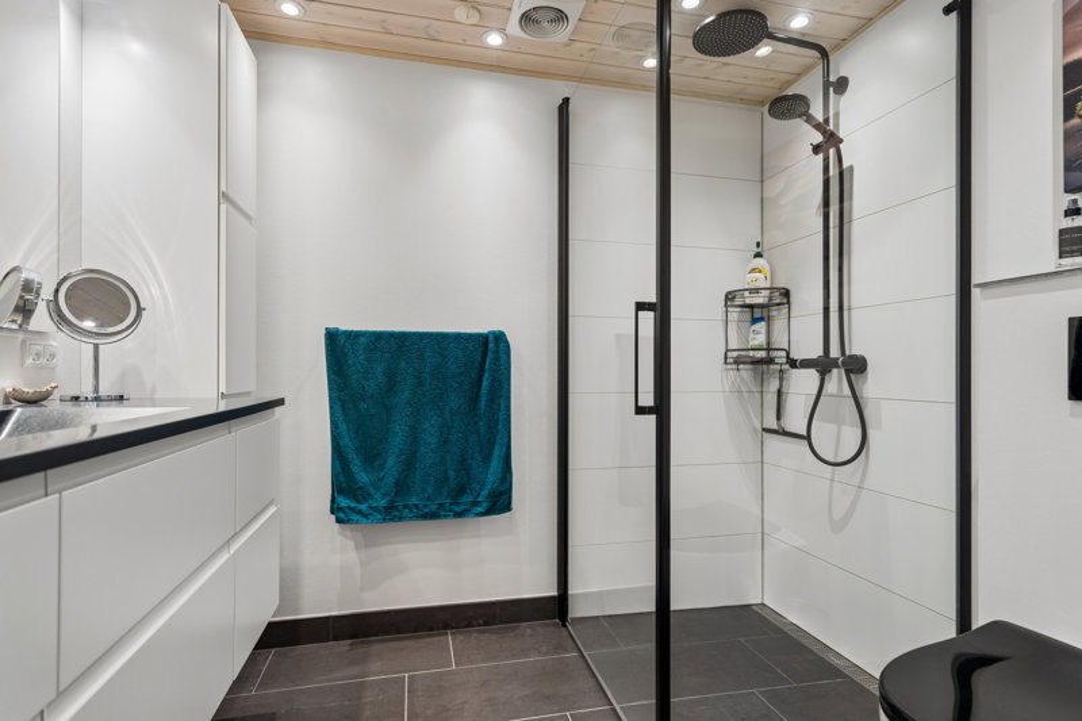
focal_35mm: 17
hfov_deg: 93.3
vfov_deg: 70.4
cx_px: 541
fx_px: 511
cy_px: 360
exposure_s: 1/160
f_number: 4
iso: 400
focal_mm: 17
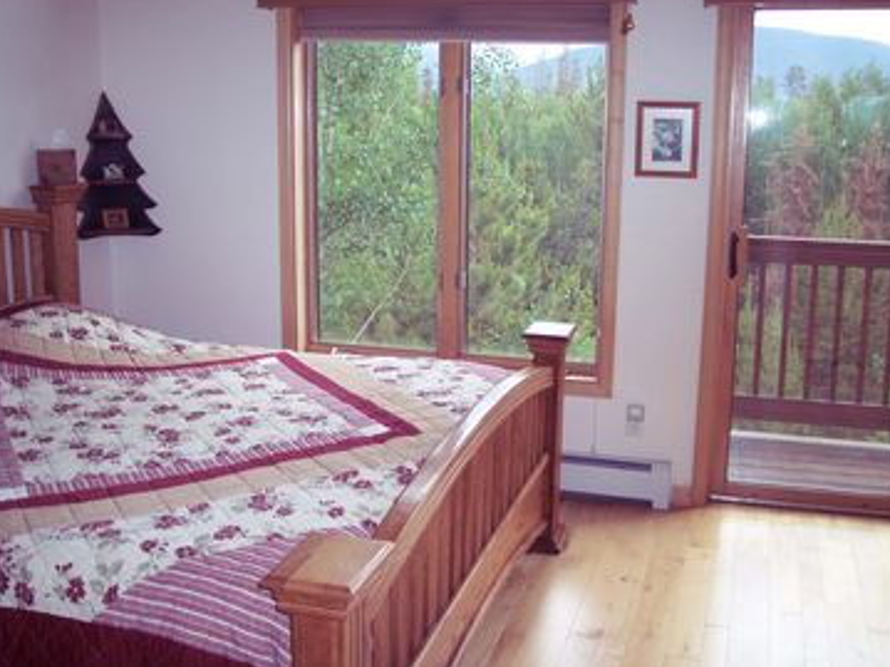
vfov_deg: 35.9
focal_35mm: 40
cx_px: 446
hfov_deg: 46.8
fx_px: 1028
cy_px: 330
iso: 140
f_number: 2.8
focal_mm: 8
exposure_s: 1/60
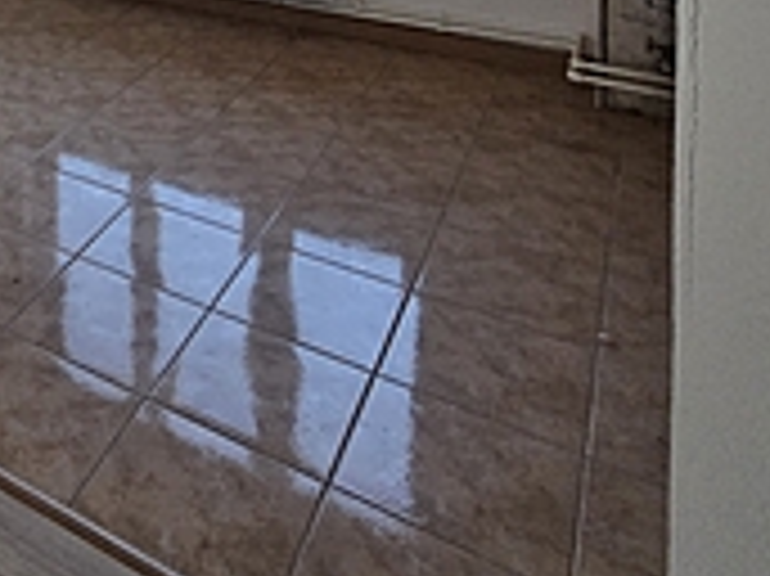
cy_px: -232
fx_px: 845
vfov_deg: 28.4
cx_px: -122
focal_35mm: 38
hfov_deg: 38.4
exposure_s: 1/359
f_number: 2.2
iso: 320
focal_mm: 2.2
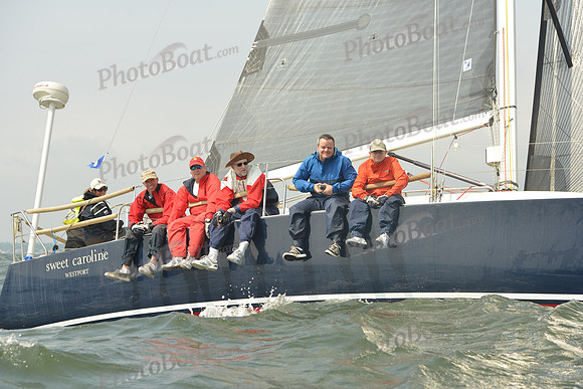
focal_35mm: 86
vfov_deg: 15.9
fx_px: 1393
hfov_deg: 23.6
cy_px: 194
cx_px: 292
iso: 320
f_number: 7.1
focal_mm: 86
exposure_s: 1/1250
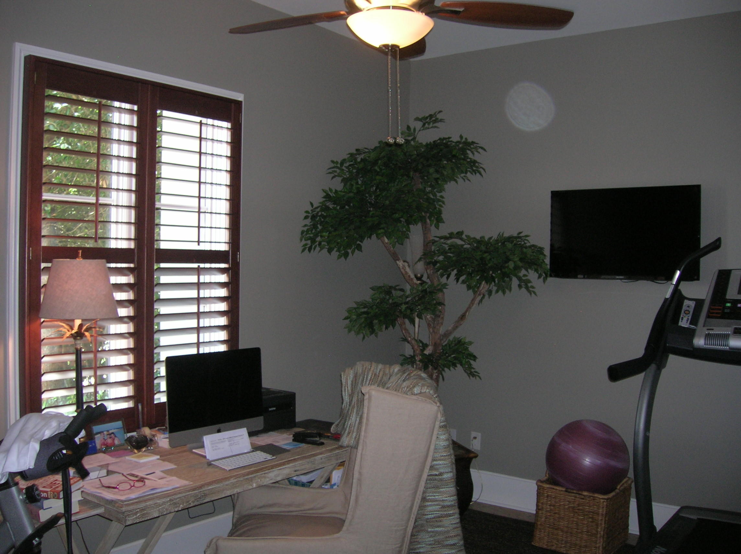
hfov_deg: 54.0
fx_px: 727
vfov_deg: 41.7
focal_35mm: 34
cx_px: 370
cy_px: 277
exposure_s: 1/34.7
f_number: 2.9
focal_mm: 5.7
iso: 99
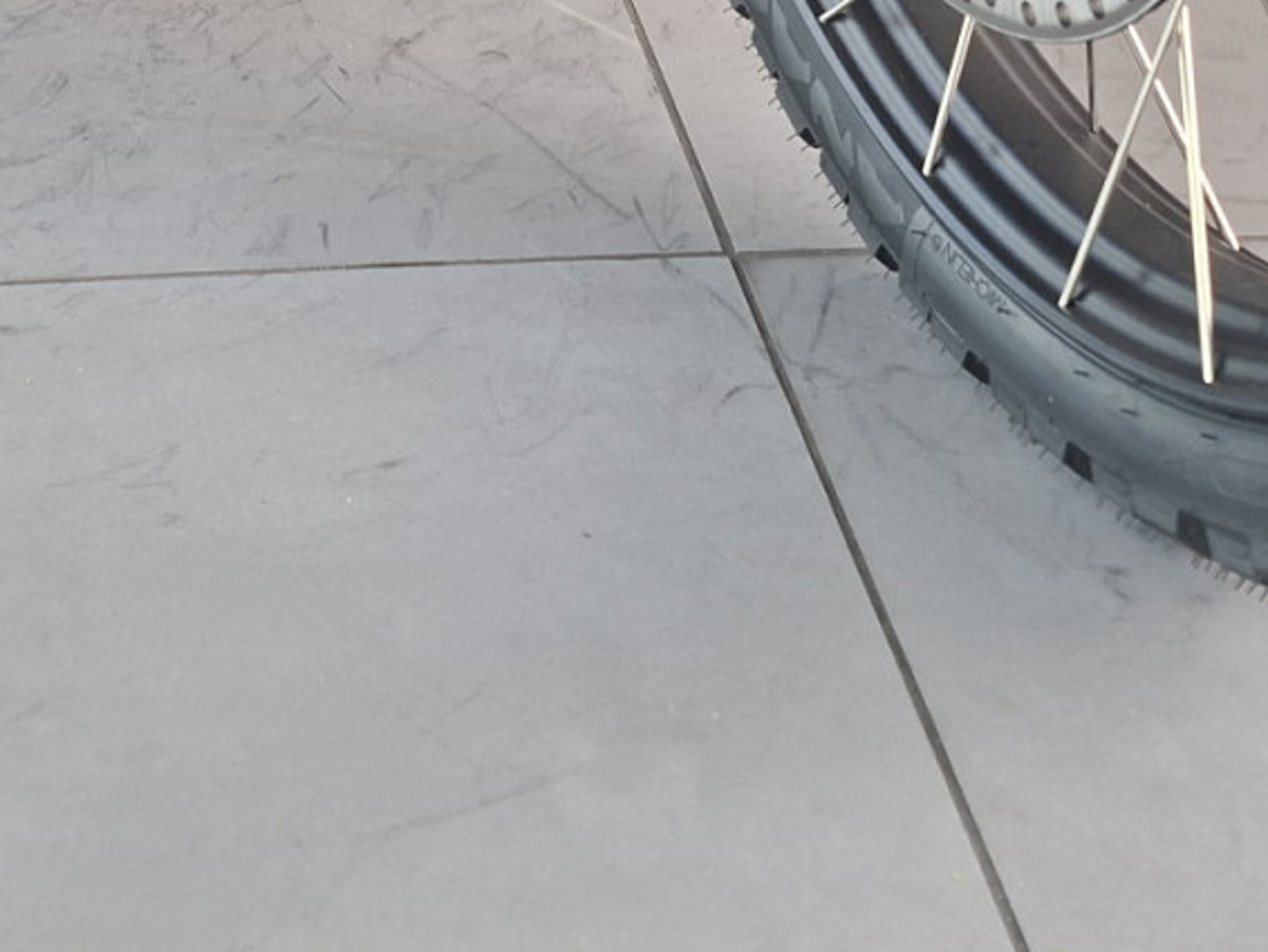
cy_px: -356
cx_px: 343
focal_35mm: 65
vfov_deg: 20.3
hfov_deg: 29.4
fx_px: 2382
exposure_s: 1/100
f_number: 1.8
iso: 100
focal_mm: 5.54
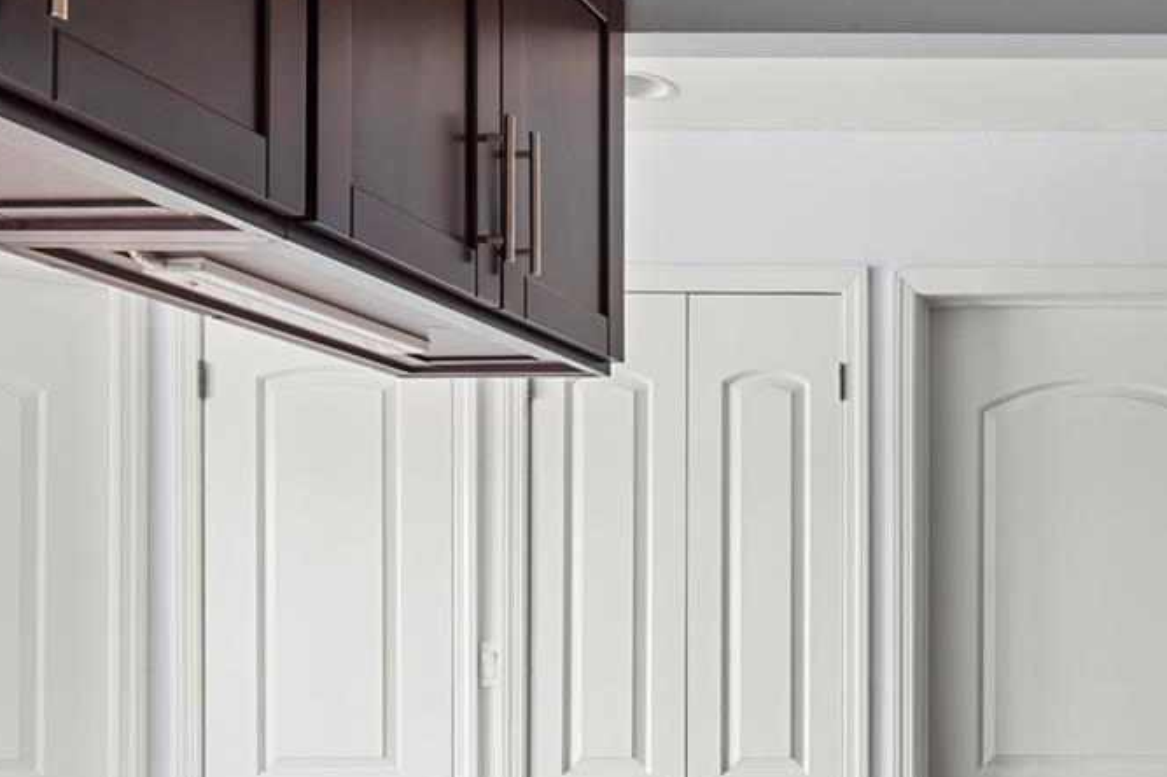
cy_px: 556
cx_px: 1233
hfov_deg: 38.8
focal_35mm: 43
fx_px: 1393
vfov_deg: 30.8
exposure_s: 1/1.25
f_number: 10
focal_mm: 14
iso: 640
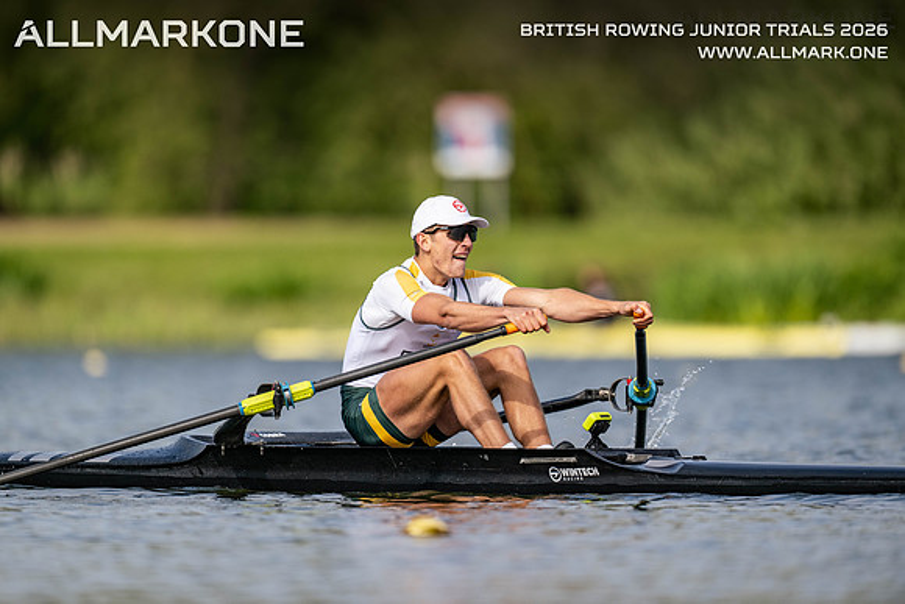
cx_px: 452
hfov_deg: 3.4
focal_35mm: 600
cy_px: 302
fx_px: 15086
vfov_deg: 2.3
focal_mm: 600
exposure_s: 1/2500
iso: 320
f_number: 4
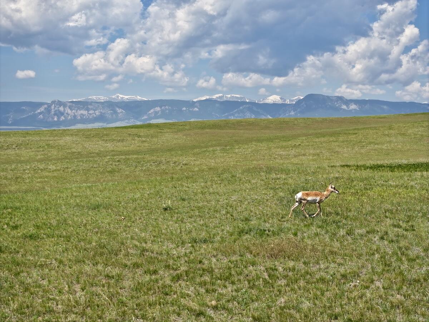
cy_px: 161
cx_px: 214
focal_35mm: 70
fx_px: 868
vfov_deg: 21.0
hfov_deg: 27.8
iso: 100
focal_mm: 19.35
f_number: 2.8
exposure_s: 1/1600
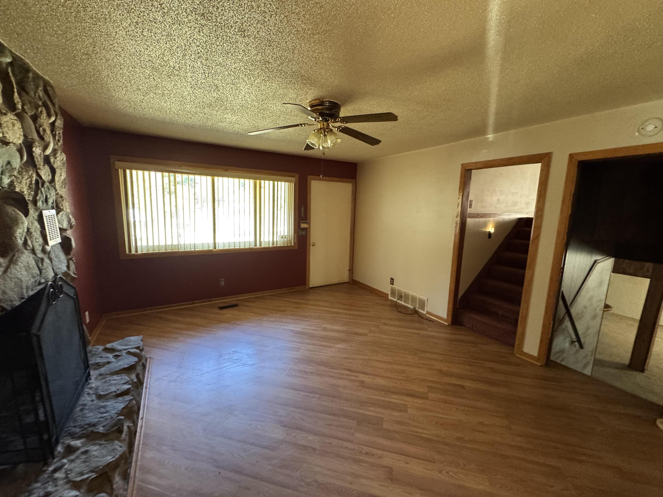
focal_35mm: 14
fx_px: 268
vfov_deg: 85.7
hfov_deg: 102.1
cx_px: 332
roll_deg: -2.5
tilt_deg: -4.7
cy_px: 248
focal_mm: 2.22
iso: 500
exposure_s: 1/60
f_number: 2.2
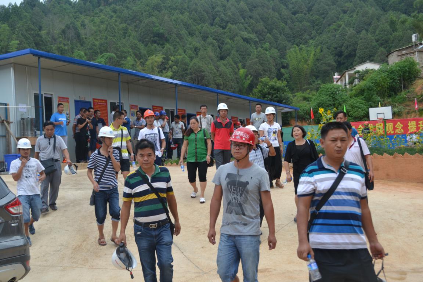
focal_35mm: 51
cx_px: 212
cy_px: 141
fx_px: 599
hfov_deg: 38.9
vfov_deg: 26.5
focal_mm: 34
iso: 100
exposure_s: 1/125
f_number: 5.6
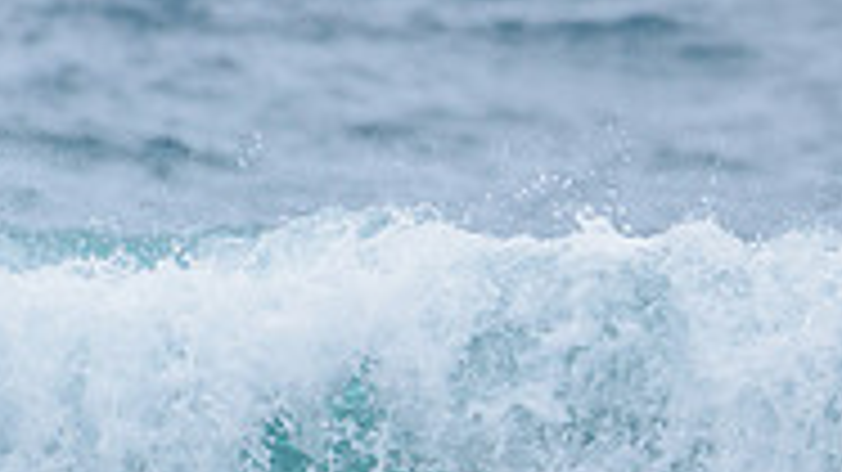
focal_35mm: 1996
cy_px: 480
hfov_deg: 1.1
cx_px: 1294
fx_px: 44545
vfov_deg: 0.6
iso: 180
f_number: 5.6
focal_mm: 500
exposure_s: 1/2000
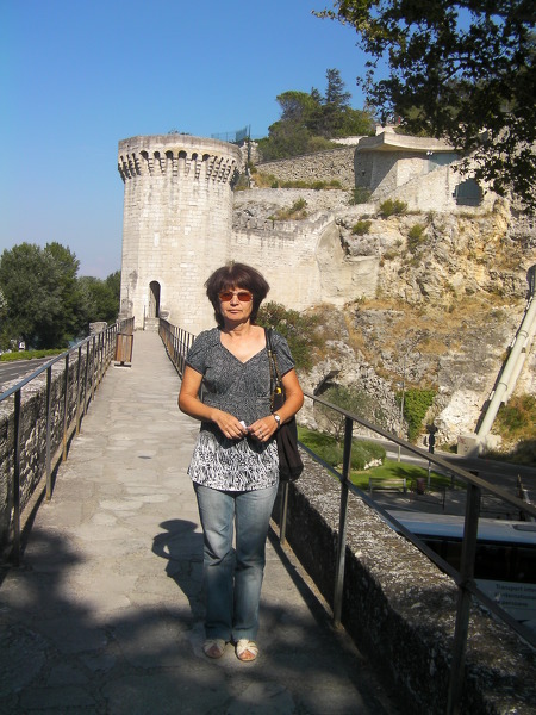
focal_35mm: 38
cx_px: 268
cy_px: 358
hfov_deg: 37.7
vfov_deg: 49.0
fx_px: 785
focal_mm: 6.8
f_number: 4.5
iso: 50
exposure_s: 1/442
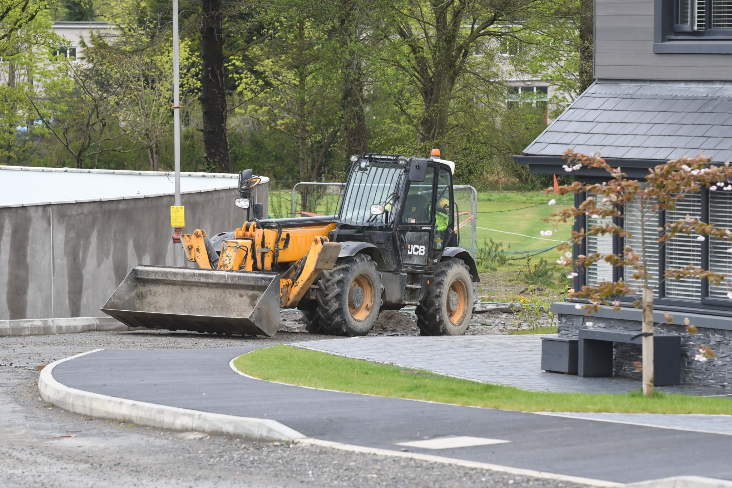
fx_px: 4269
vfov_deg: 6.5
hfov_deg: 9.8
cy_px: 244
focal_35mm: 210
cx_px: 366
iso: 500
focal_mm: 140
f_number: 5
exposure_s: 1/400
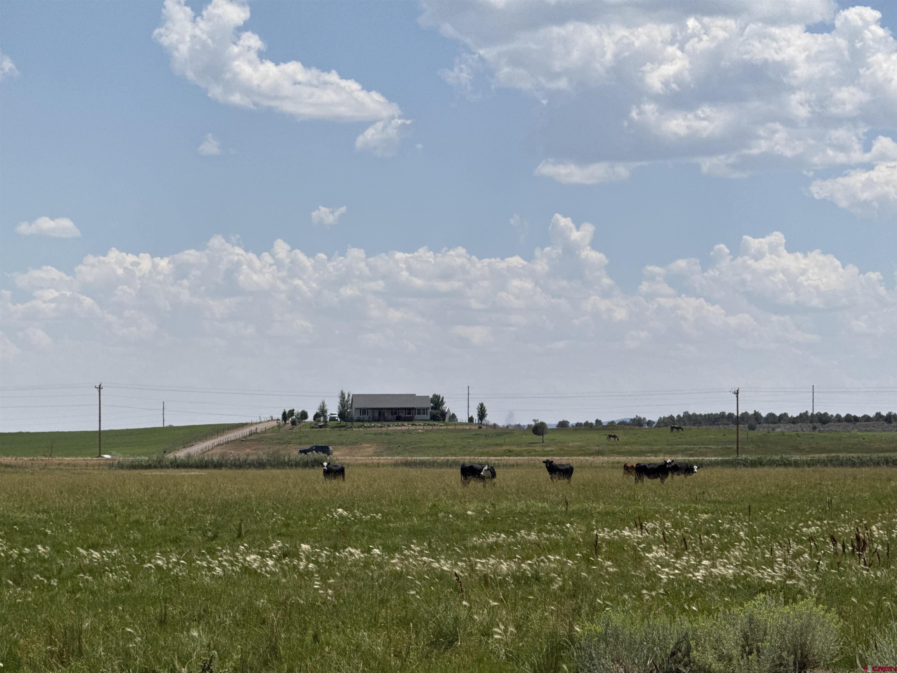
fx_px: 3110
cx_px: 448
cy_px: 336
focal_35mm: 120
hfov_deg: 16.4
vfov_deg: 12.3
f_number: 2.8
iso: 50
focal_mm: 15.66
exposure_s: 1/3509
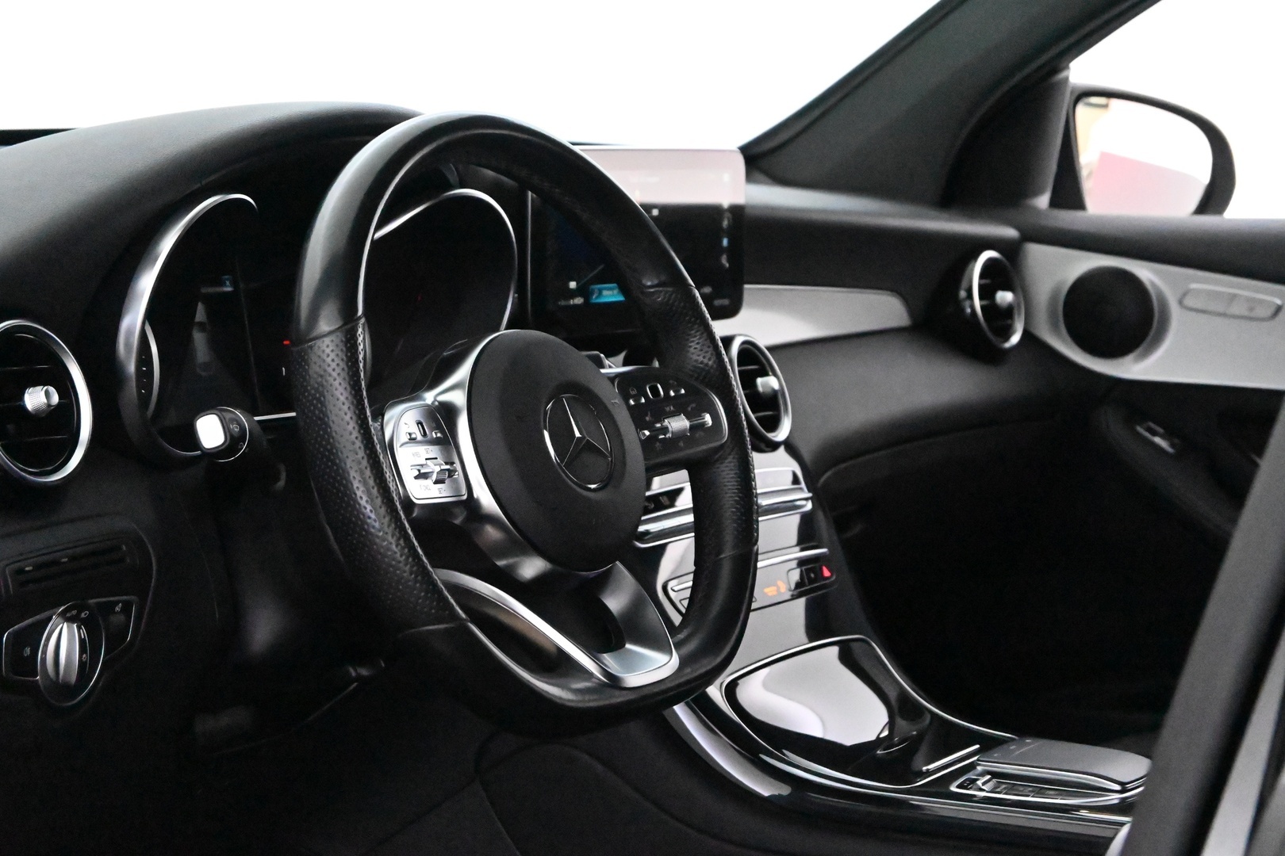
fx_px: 2677
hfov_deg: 27.0
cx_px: 642
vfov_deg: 18.2
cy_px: 428
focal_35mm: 75
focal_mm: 50
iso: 25600
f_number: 6.3
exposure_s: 1/80
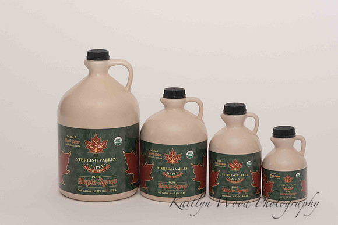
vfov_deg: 15.4
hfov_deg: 22.9
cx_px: 173
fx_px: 834
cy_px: 113
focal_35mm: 89
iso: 400
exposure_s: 1/100
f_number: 13
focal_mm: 85
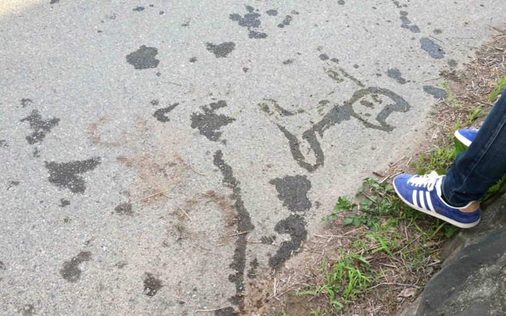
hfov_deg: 61.2
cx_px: 253
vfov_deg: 40.4
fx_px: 428
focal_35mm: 31
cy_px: 190
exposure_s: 1/133
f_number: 2.2
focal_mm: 4.15
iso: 32
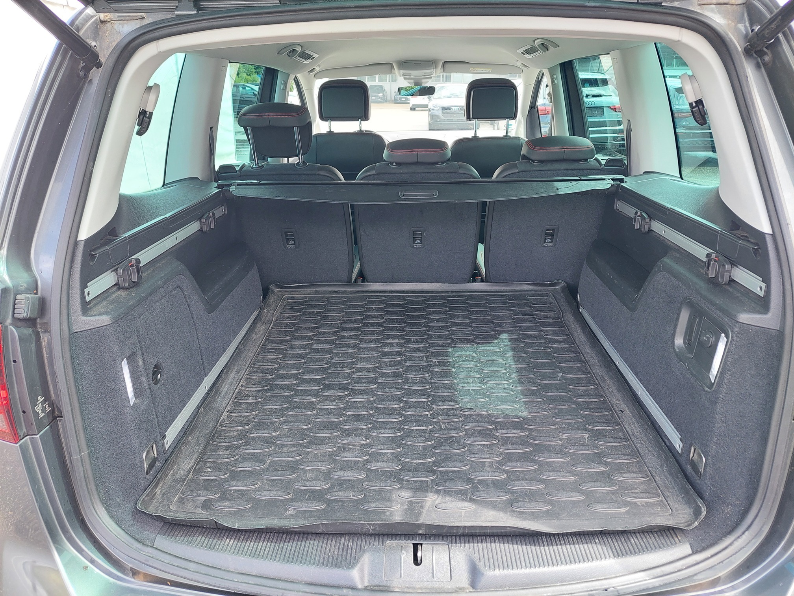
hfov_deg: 71.6
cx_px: 397
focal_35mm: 24
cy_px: 298
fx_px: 550
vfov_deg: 56.8
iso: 80
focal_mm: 5.23
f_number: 1.8
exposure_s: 1/100
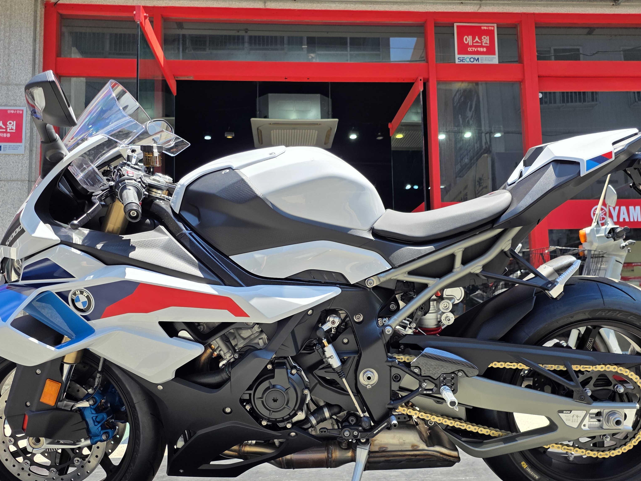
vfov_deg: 46.7
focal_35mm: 30
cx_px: 322
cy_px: 266
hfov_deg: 60.0
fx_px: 556
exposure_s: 1/2134
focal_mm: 6.25
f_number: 1.7
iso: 80
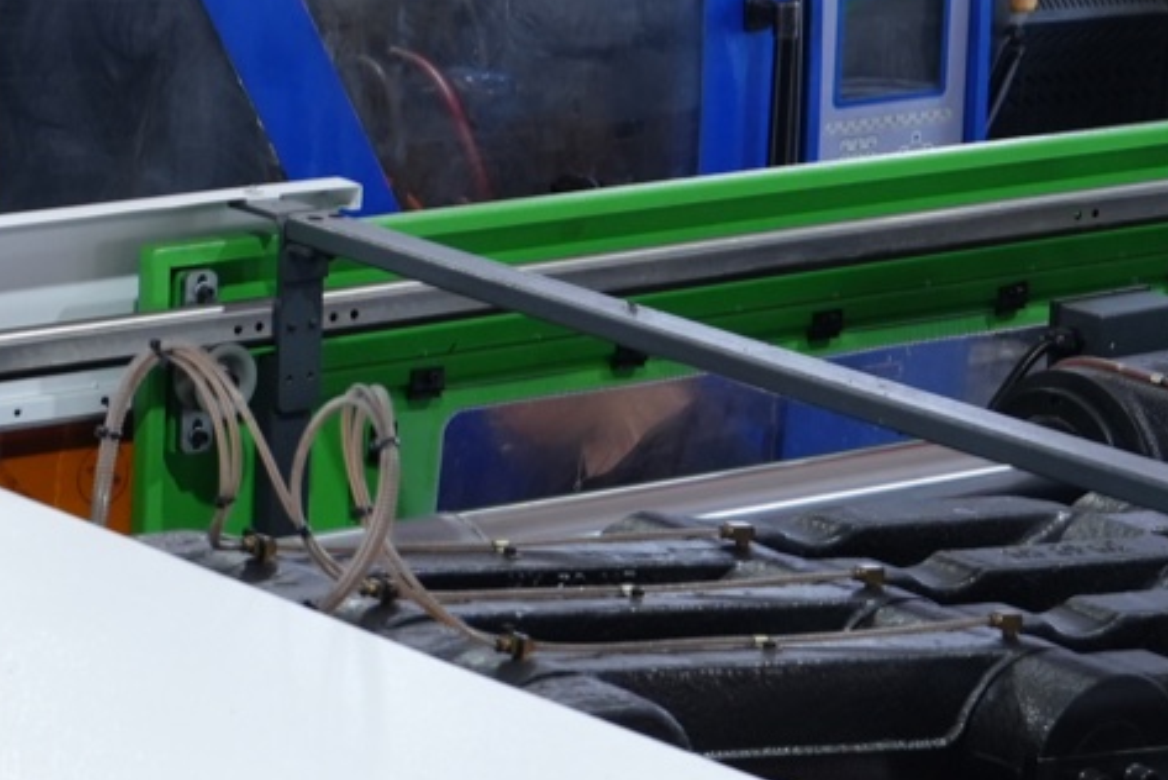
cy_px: -172
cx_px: -363
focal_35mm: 169
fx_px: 5486
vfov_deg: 8.1
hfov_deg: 11.8
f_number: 5.6
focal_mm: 40
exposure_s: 1/80
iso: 800
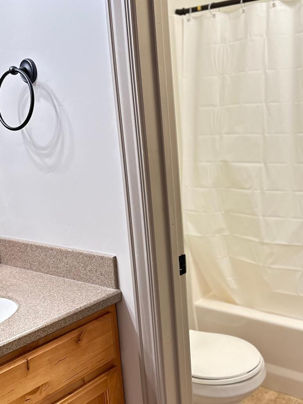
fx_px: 443
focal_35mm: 38
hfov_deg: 37.0
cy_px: 225
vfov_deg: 48.9
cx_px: 222
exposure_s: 1/60
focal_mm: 6.86
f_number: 1.78
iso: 320
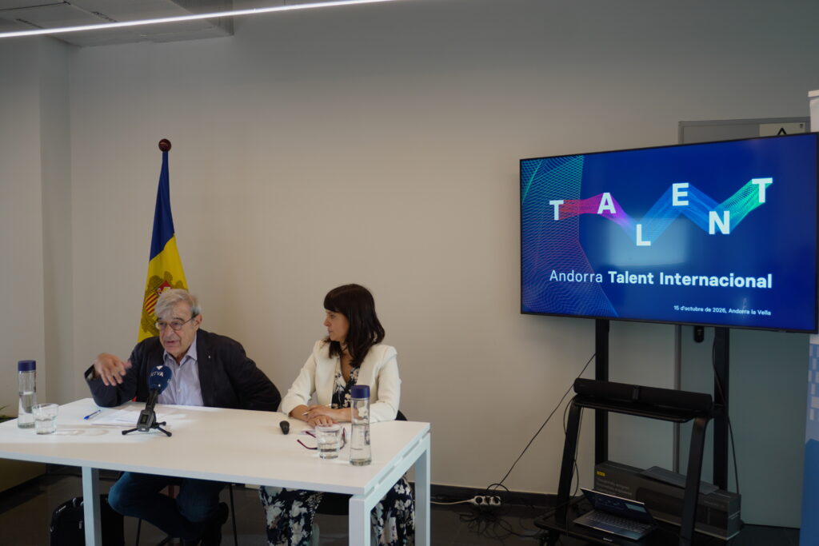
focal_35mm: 34
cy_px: 273
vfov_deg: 38.4
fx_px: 785
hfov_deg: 55.1
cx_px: 410
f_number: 4
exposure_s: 1/40
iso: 200
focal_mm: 23
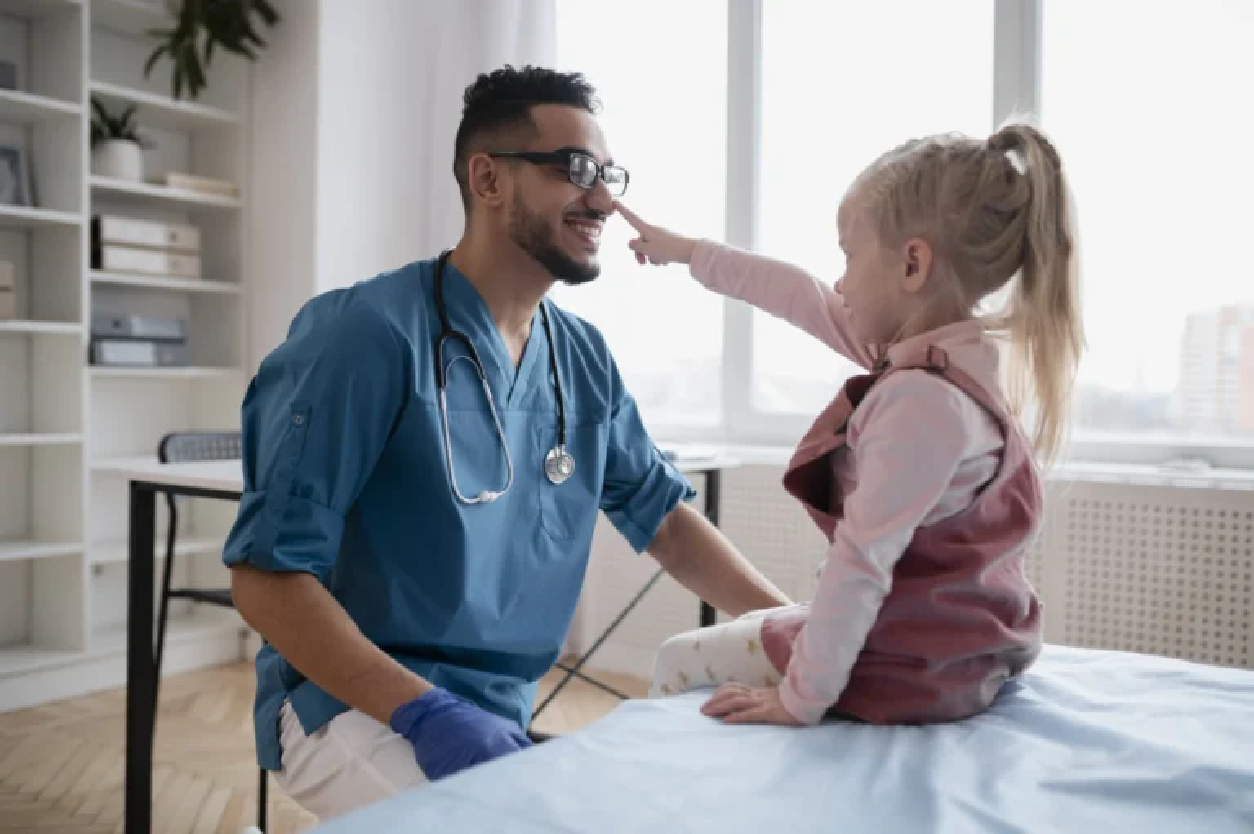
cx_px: 627
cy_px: 417
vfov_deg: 37.8
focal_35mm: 35
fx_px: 1218
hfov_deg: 54.5
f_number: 2
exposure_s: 1/125
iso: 200
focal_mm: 35
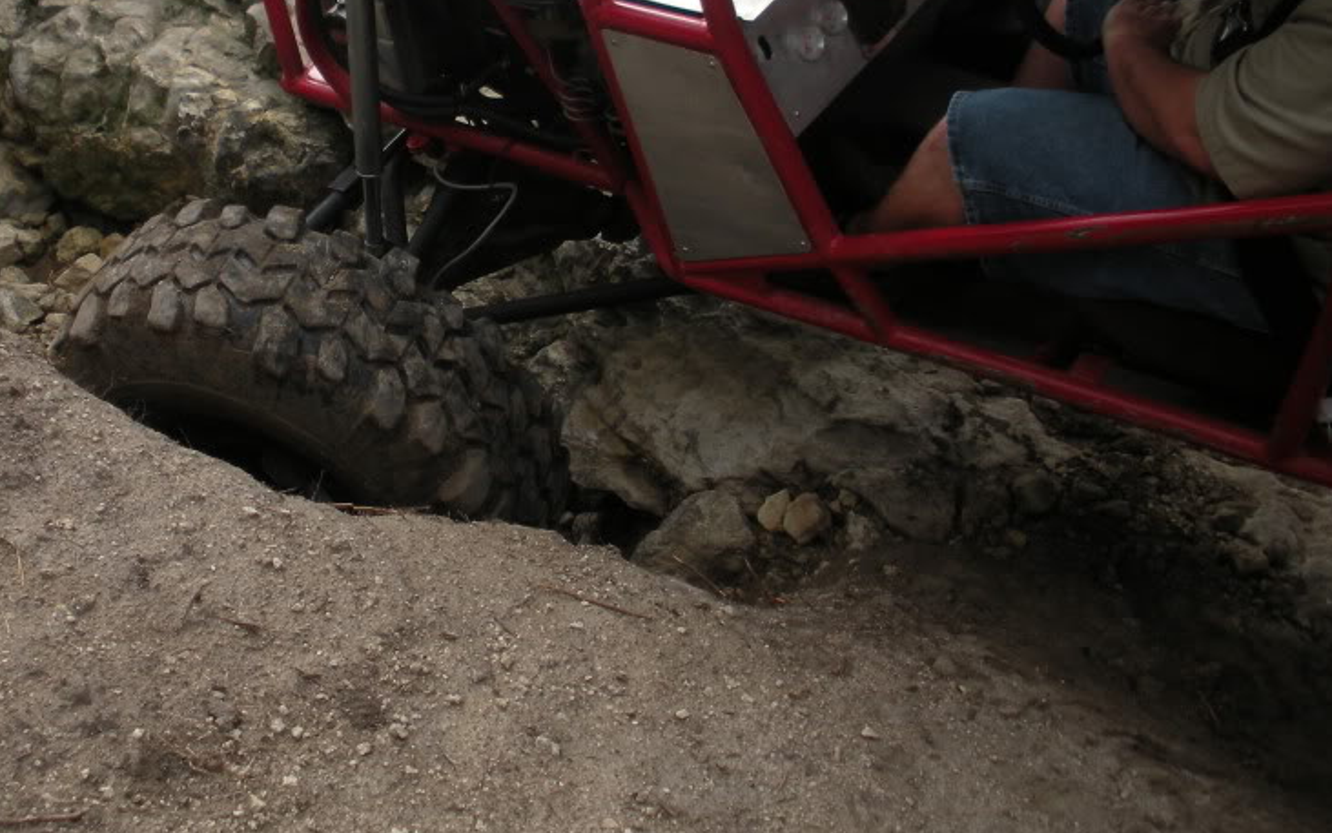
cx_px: 423
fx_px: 1888
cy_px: 166
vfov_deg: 24.5
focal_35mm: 52
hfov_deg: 38.3
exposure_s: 1/454
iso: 64
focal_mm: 6.3
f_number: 3.5
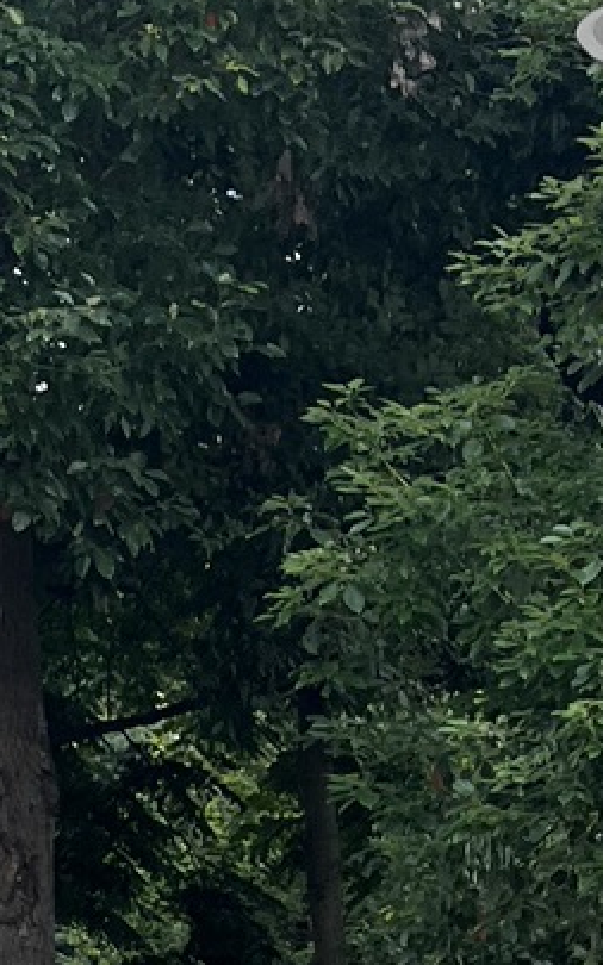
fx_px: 3577
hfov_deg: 9.5
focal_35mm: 136
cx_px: 734
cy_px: 1341
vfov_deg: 14.6
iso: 50
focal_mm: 5.1
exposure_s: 1/309
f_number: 1.6
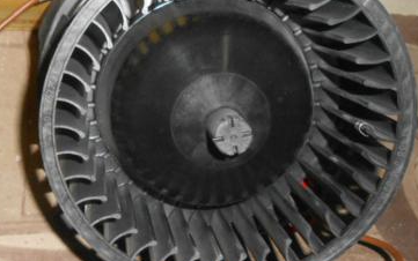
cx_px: 25
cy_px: 141
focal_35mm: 61
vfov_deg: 21.3
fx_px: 695
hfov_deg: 31.5
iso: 320
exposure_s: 1/25
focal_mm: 4.6
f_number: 11.5
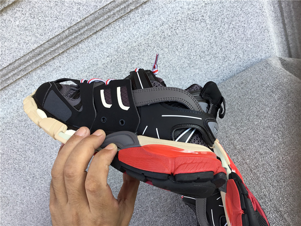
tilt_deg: -36.7
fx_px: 270
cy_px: 113
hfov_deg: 58.4
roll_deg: +34.0
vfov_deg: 45.4
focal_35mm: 31
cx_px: 150
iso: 25
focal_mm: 3.3
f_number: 2.4
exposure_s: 1/162
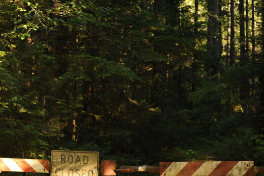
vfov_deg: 24.7
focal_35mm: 54
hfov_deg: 36.7
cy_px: 132
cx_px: 97
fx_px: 396
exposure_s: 1/80
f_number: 4
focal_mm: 35
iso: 250
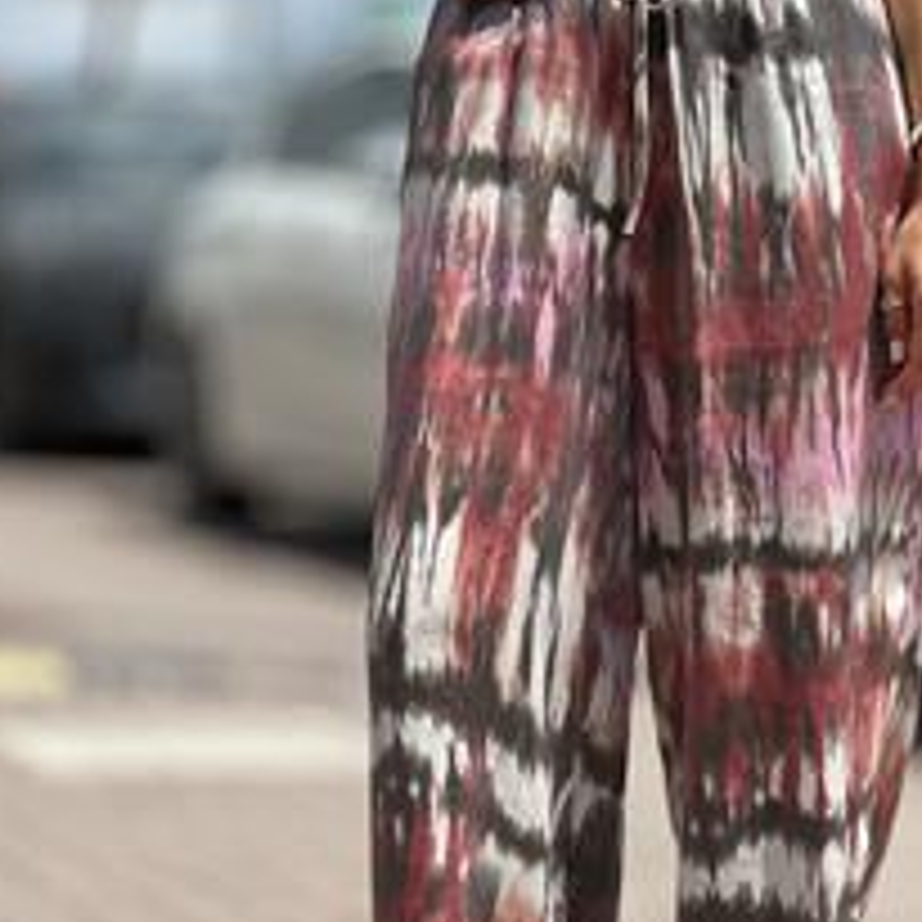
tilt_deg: -0.5
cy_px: 551
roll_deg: -0.3
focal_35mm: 137
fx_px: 4128
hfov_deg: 12.7
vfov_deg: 12.7
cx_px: 594
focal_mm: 9
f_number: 2.8
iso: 32
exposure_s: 1/769
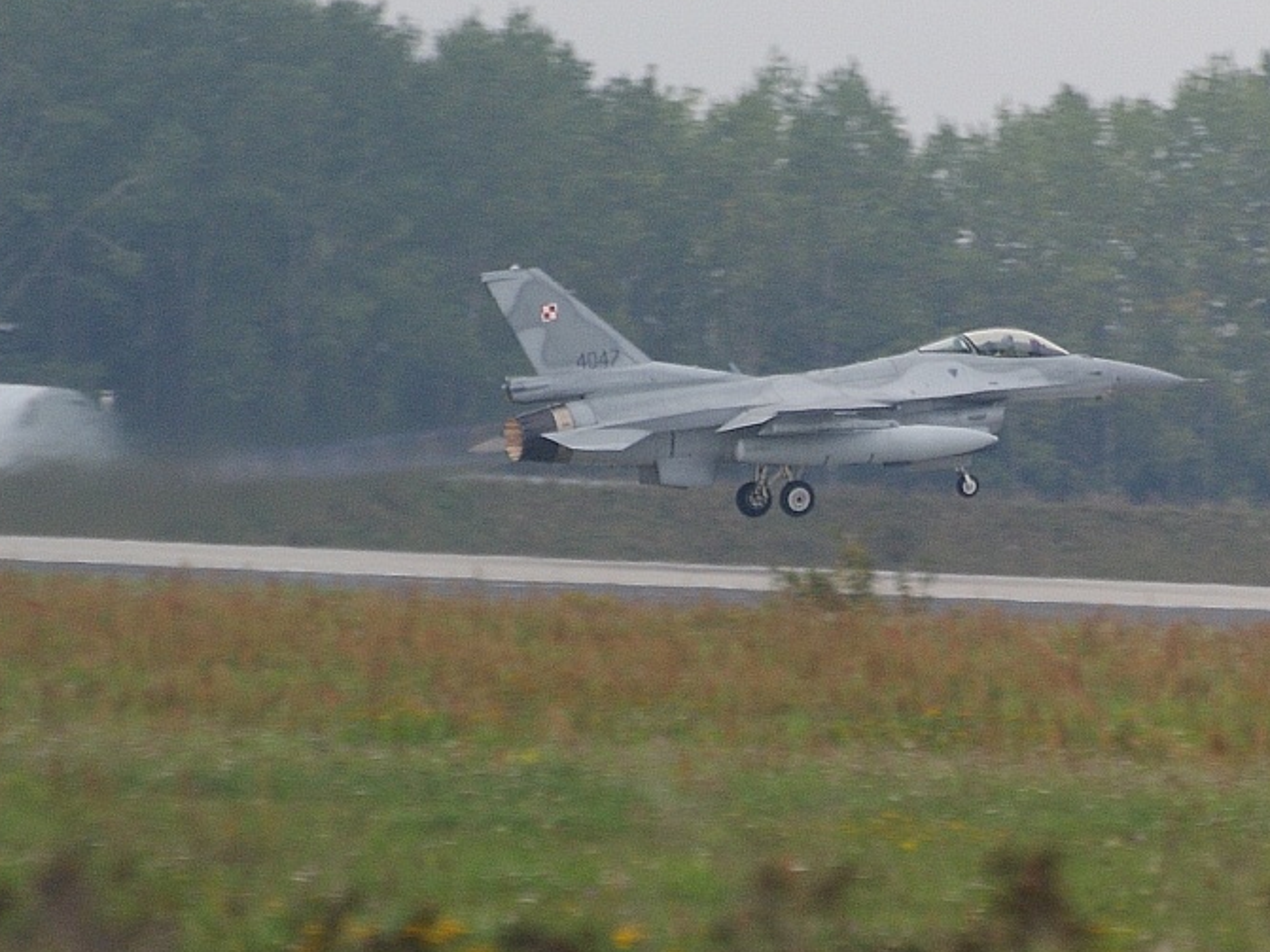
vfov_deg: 2.9
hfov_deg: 3.8
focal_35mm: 516
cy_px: 468
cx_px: 547
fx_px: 18928
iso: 400
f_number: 8
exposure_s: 1/500
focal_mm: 300
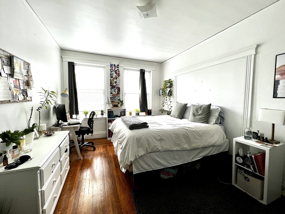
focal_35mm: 13
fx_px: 107
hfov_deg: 106.2
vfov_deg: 89.9
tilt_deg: -2.9
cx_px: 142
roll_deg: -1.4
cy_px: 107
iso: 32
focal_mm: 1.57
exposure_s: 1/156
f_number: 1.8
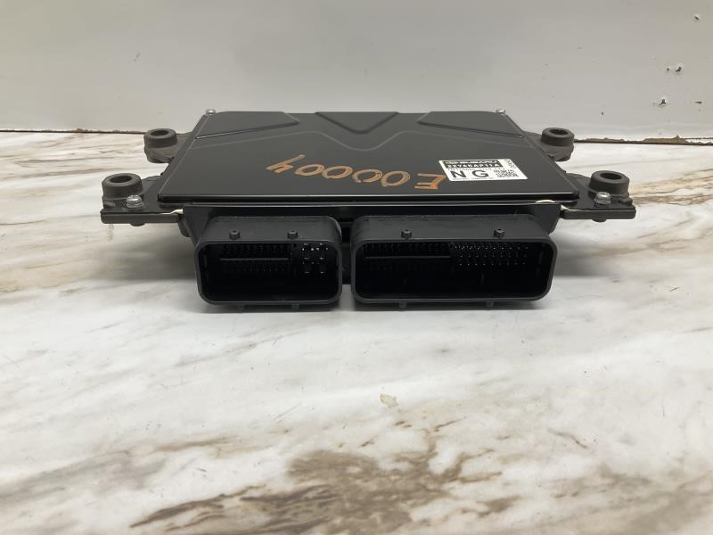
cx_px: 356
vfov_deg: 48.2
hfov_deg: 61.7
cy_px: 268
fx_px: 597
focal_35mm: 29
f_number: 1.8
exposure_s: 1/378
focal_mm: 3
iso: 25
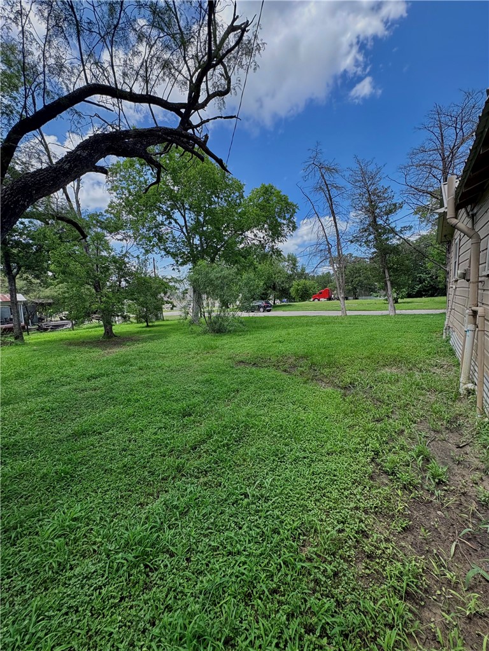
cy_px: 326
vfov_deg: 102.1
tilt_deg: -3.2
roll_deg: +1.4
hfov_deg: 85.7
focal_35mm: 14
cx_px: 244
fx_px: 264
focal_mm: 2.22
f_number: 2.2
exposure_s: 1/587
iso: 64
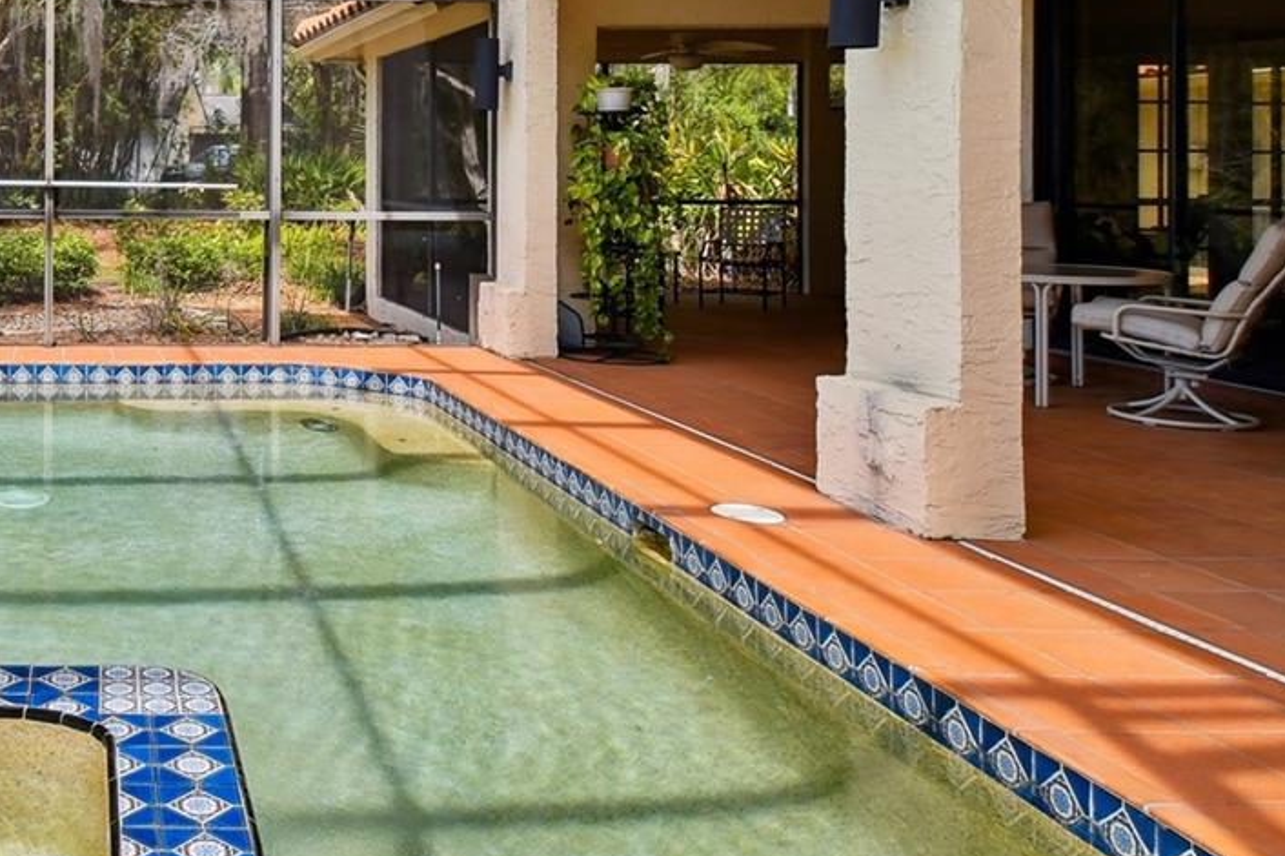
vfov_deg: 37.4
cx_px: 131
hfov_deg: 49.7
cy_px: 164
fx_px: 1213
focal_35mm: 34
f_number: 7.1
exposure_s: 1/160
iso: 100
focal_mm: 10
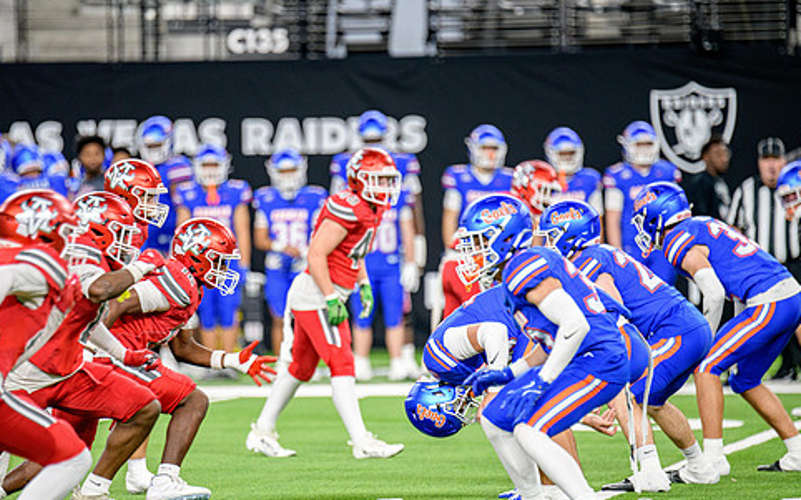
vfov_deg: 3.6
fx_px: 8032
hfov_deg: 5.7
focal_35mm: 368
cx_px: 331
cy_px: 298
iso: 1250
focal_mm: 300
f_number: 2.8
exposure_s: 1/400
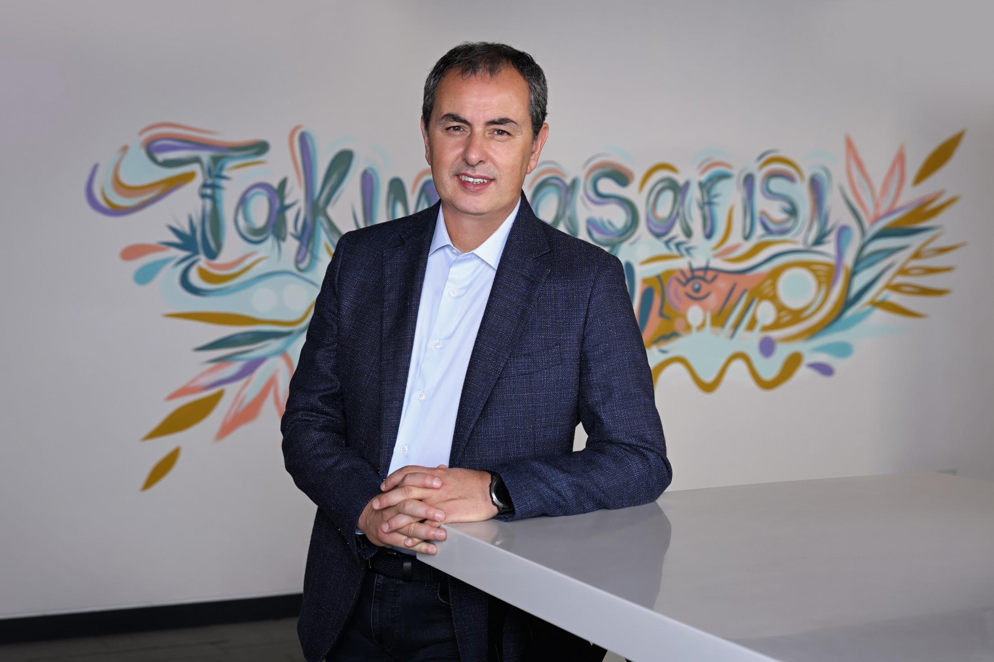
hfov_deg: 35.6
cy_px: 331
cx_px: 497
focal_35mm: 56
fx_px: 1546
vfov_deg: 24.2
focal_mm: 56
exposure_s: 1/160
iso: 200
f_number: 5
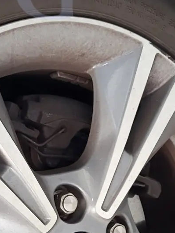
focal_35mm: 94
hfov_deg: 15.5
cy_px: 207
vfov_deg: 20.5
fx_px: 634
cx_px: 15
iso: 320
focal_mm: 5.4
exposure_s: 1/50
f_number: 1.8
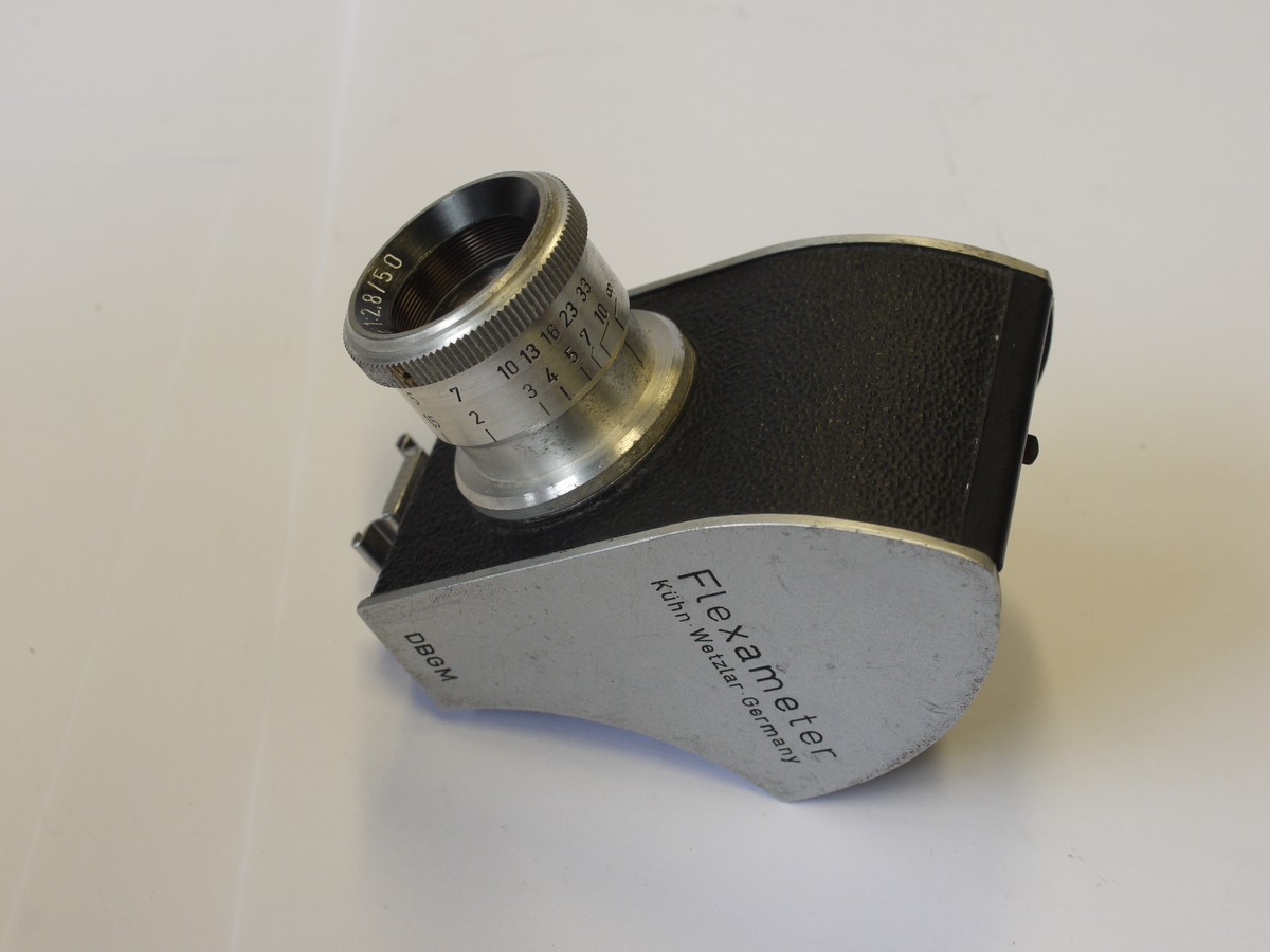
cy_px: 476
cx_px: 635
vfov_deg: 24.4
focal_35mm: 60
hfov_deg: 32.2
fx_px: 2201
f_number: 8
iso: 400
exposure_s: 1/50
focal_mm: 30
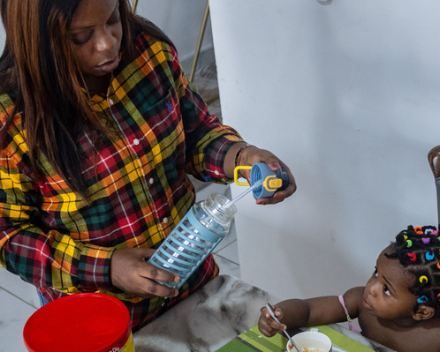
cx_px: 306
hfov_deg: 23.4
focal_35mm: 81
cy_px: 221
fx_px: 1055
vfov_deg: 18.9
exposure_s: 1/125
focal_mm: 28
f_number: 2.8
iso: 1000
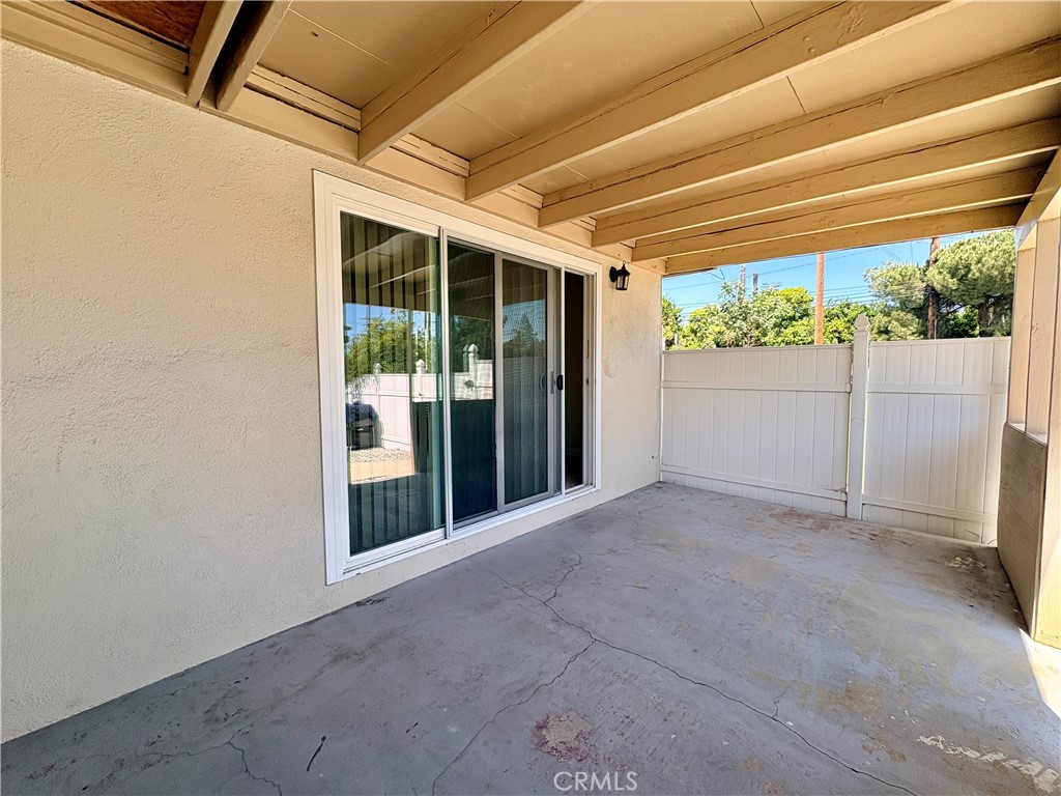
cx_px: 530
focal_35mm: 14
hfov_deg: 102.1
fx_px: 429
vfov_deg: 85.7
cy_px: 398
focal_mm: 2.22
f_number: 2.2
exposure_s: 1/473
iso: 64
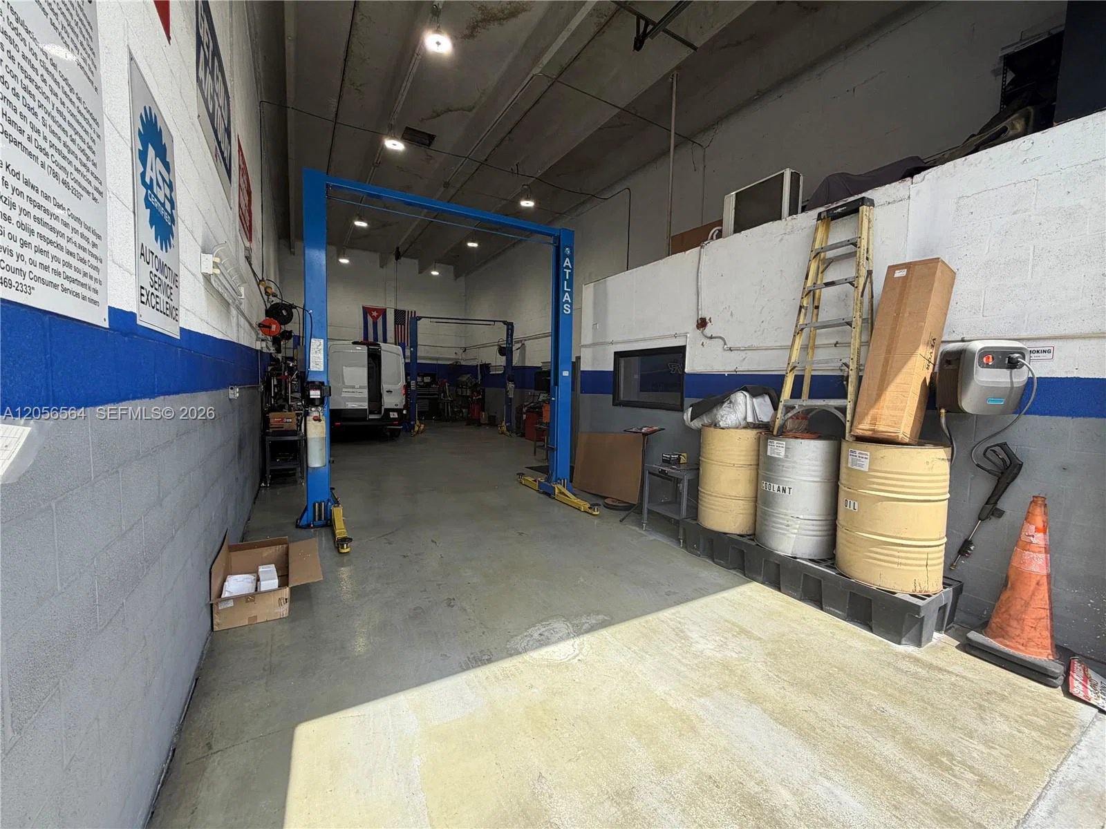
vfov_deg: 85.7
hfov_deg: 102.1
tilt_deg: -3.5
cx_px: 553
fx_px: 447
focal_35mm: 14
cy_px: 414
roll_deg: -1.5
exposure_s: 1/502
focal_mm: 2.22
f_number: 2.2
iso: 50
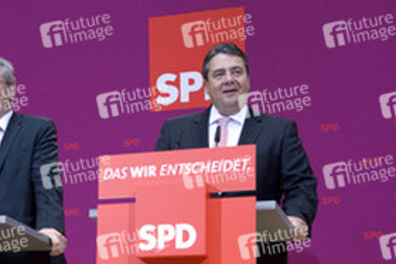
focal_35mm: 61
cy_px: 208
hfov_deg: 32.2
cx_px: 95
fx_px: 671
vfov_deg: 22.0
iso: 1600
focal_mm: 38
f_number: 5
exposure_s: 1/200
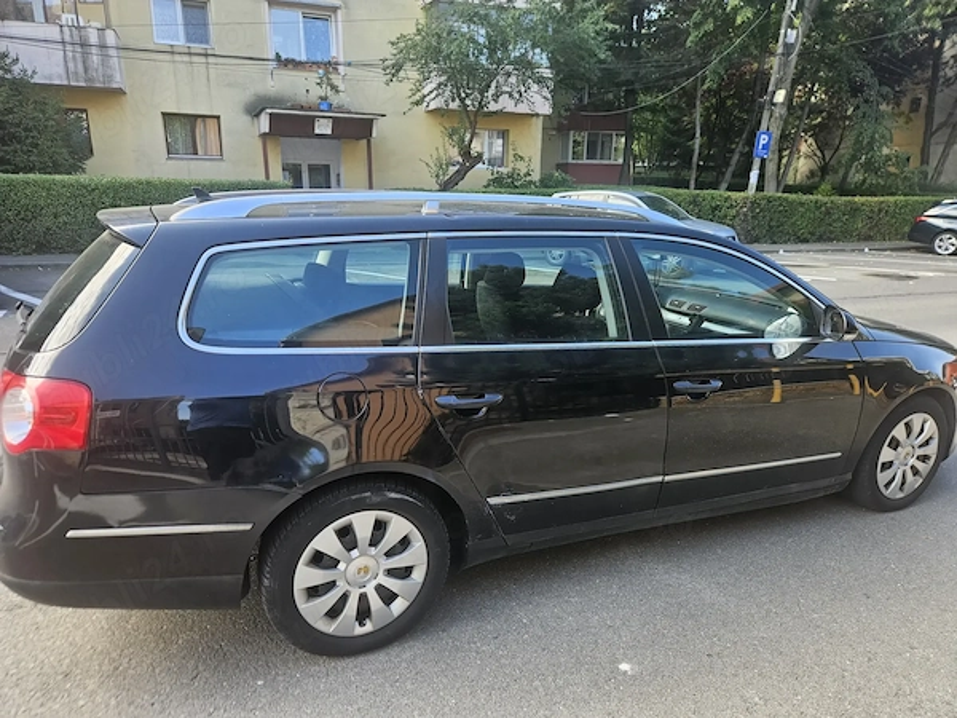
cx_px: 478
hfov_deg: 73.9
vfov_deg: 58.9
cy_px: 359
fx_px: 636
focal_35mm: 23
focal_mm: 5.4
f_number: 1.8
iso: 40
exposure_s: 1/180
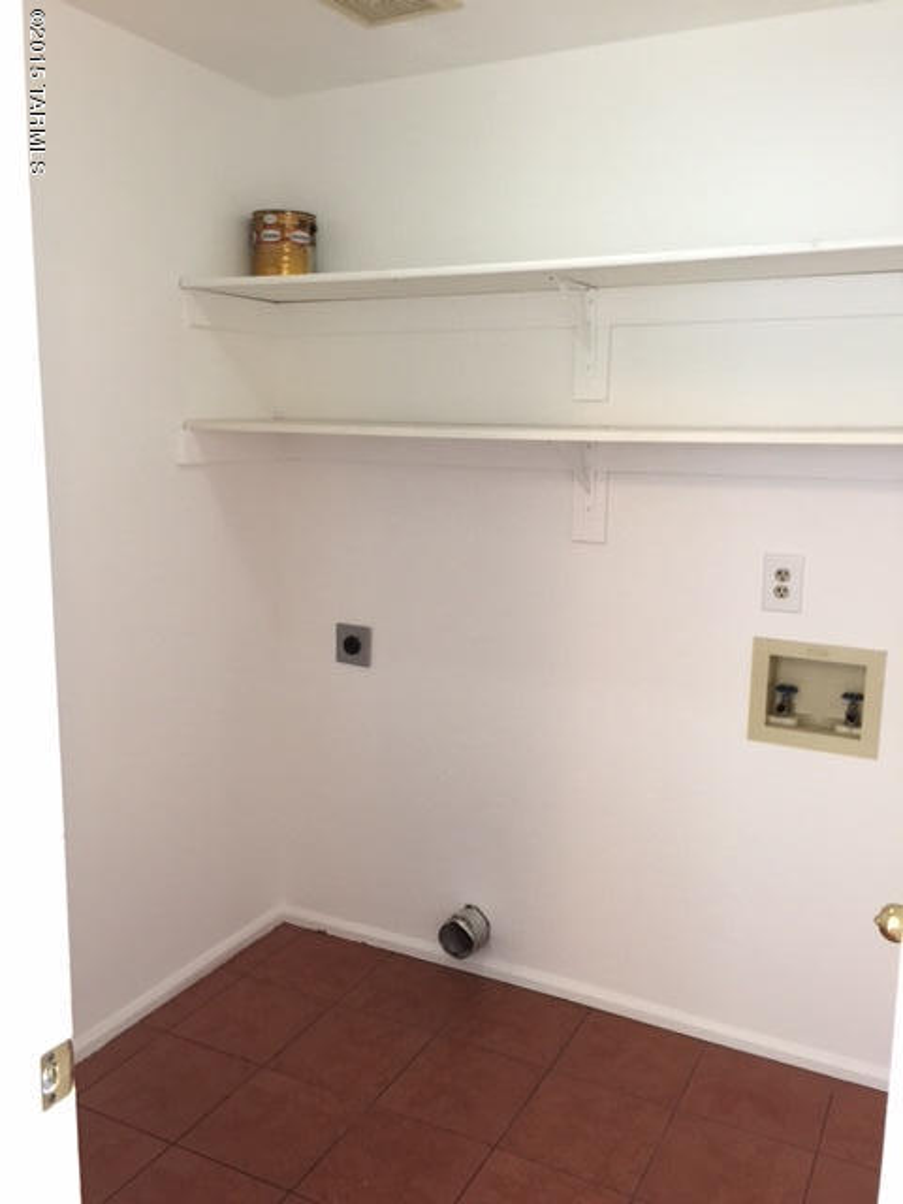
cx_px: 452
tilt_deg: -8.9
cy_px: 602
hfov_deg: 48.2
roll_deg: -0.8
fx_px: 1009
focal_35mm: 29
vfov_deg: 61.7
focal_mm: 4.15
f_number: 2.2
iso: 125
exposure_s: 1/15
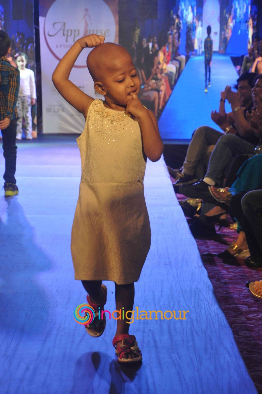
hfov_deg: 13.8
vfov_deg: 20.6
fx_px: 1084
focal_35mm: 99
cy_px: 197
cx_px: 131
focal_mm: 66
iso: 1250
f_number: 9
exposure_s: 1/125
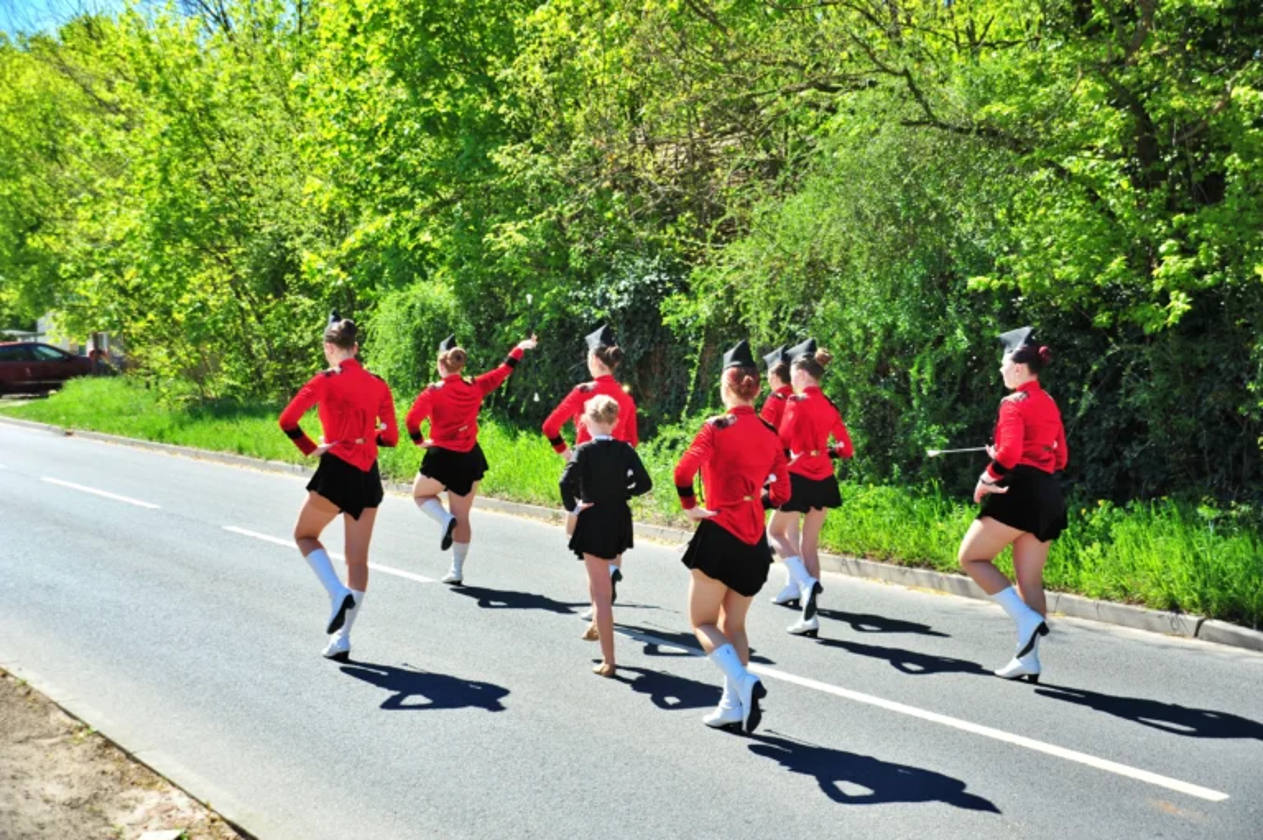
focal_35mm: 42
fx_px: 1472
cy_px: 420
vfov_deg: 31.9
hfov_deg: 46.4
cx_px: 632
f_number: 4
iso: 250
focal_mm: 42
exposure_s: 1/500
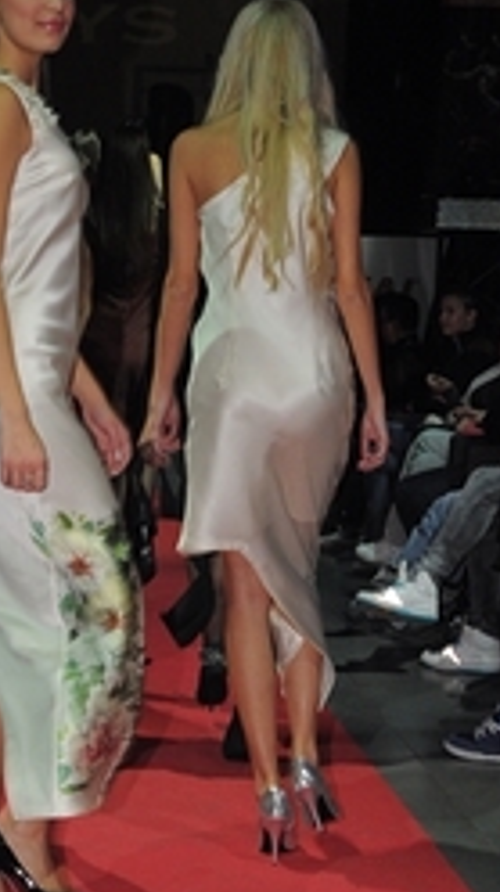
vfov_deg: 26.8
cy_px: 550
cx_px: 45
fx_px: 1867
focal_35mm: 79
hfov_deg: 15.1
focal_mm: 24
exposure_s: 1/60
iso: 500
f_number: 7.1
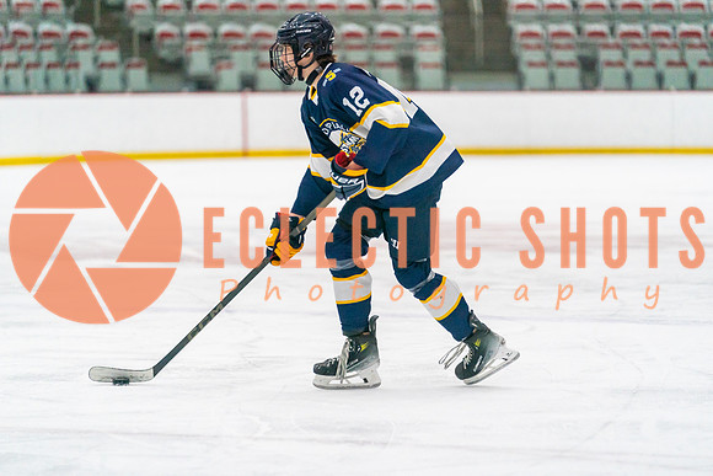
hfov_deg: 11.4
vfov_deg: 7.6
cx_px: 356
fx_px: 3585
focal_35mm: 181
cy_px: 238
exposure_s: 1/1600
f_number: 2.8
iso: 4000
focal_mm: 181
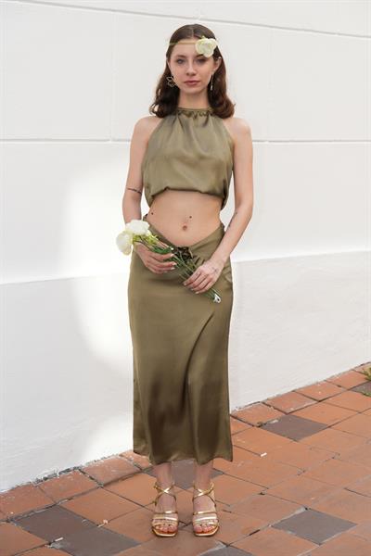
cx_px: 186
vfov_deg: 25.1
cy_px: 278
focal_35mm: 81
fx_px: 1252
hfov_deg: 16.9
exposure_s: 1/250
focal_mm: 81
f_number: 4.5
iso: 160
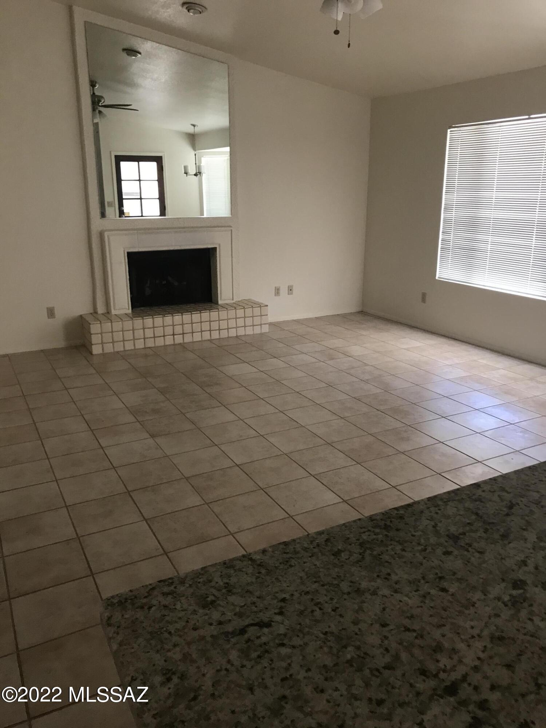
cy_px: 364
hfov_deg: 49.7
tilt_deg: -16.5
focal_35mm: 28
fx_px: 589
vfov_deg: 63.4
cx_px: 273
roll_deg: +0.7
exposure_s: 1/19
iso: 40
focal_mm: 3.99
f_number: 1.8
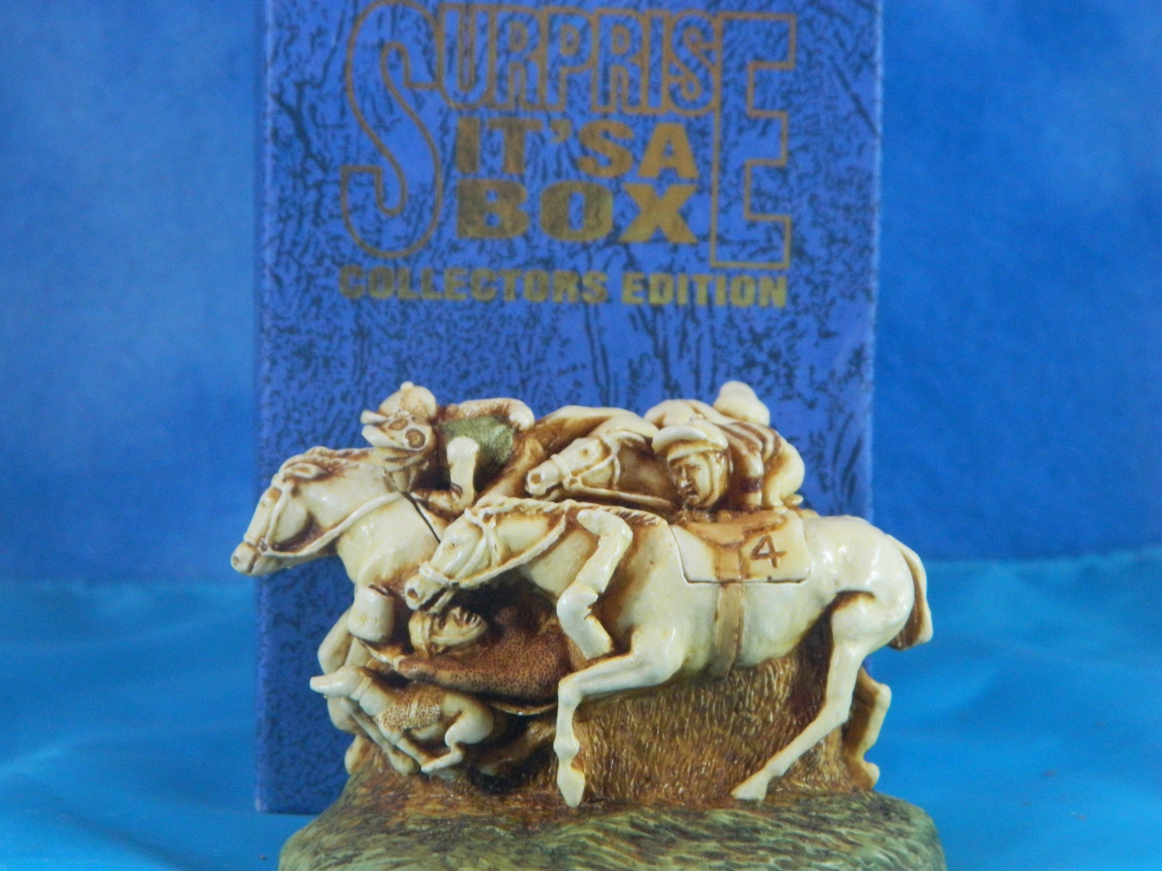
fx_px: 2820
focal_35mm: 84
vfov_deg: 17.6
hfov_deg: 23.3
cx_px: 581
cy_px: 436
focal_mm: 15.1
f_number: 4.2
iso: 400
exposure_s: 1/30
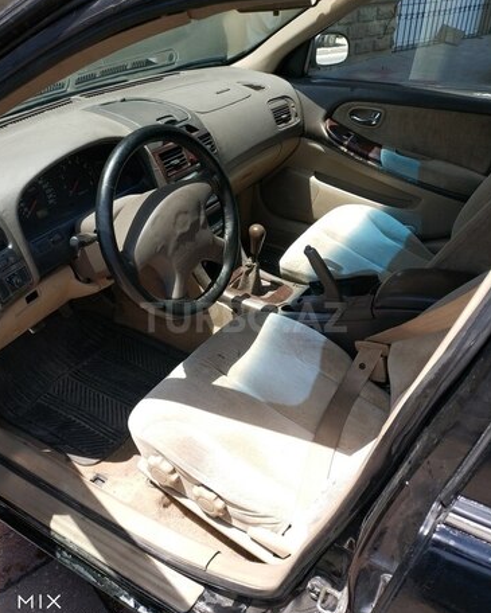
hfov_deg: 43.4
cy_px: 317
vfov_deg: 52.8
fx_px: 617
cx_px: 243
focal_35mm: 34
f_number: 2
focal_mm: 4.5
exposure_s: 1/417
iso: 100
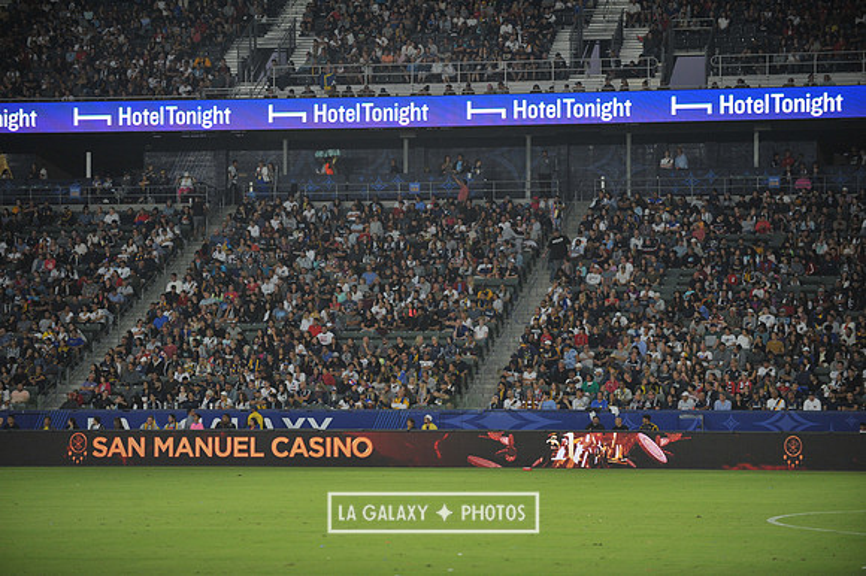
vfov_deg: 11.0
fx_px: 3005
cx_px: 433
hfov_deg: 16.4
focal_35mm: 125
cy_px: 288
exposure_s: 1/1000
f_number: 2.8
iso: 1250
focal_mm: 125
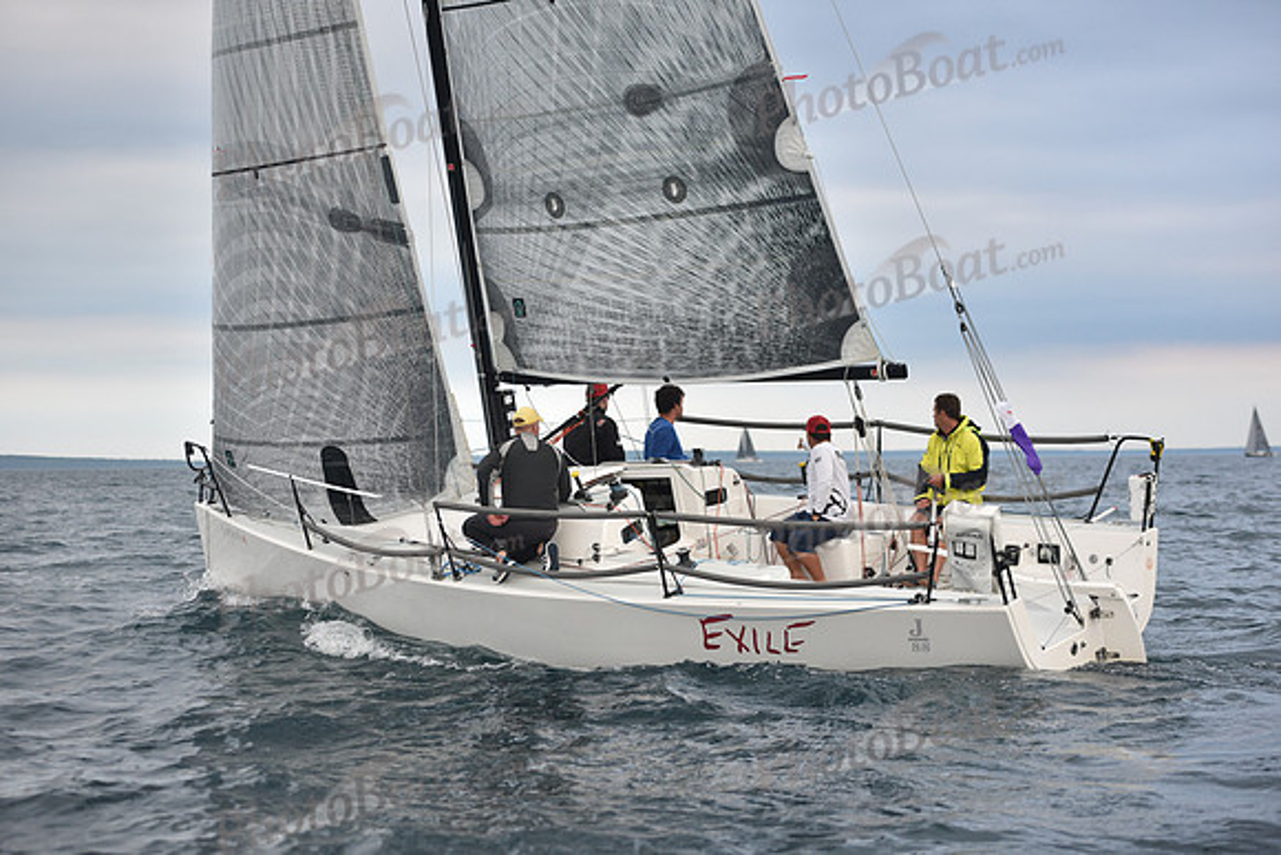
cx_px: 640
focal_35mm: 70
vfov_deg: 19.5
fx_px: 2491
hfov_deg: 28.8
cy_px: 428
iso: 640
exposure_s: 1/640
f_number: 3.2
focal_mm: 70
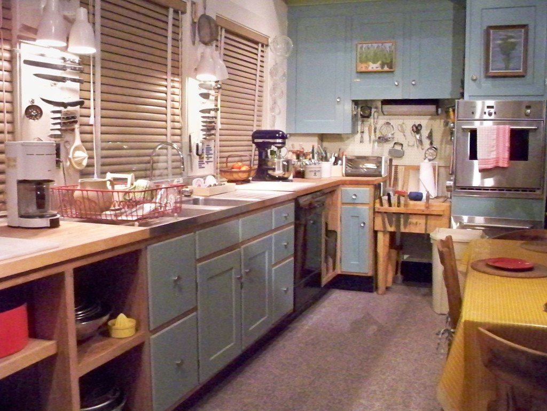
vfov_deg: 40.7
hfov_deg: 52.6
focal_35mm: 35
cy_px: 206
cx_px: 274
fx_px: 553
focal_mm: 6.3
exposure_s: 1/60
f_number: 3.1
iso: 3200
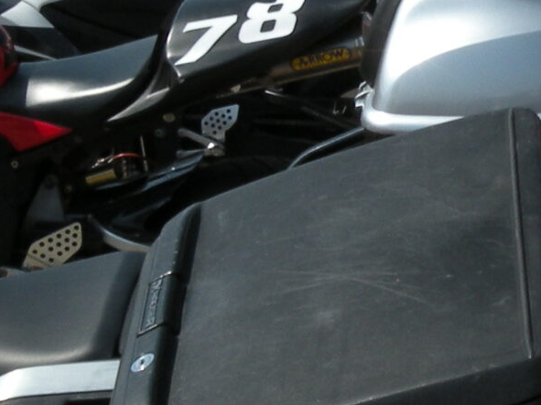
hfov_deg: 13.3
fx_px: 2234
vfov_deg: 10.3
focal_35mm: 143
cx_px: 729
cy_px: -26
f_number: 7.1
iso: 64
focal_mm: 5.8
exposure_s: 1/294
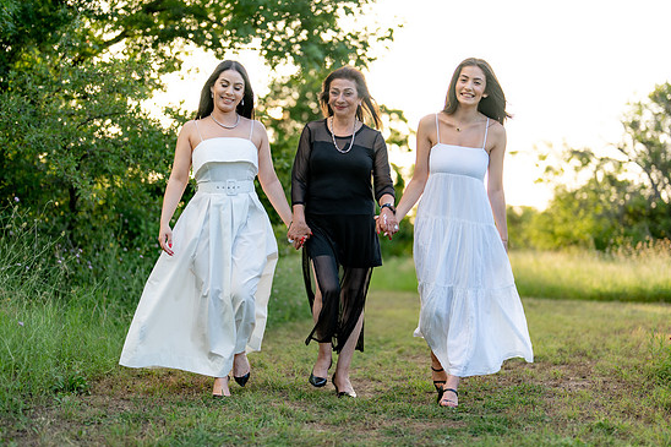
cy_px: 230
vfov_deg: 23.8
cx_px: 356
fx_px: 1062
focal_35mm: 57
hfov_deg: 35.1
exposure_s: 1/1250
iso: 100
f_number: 1.2
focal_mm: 50
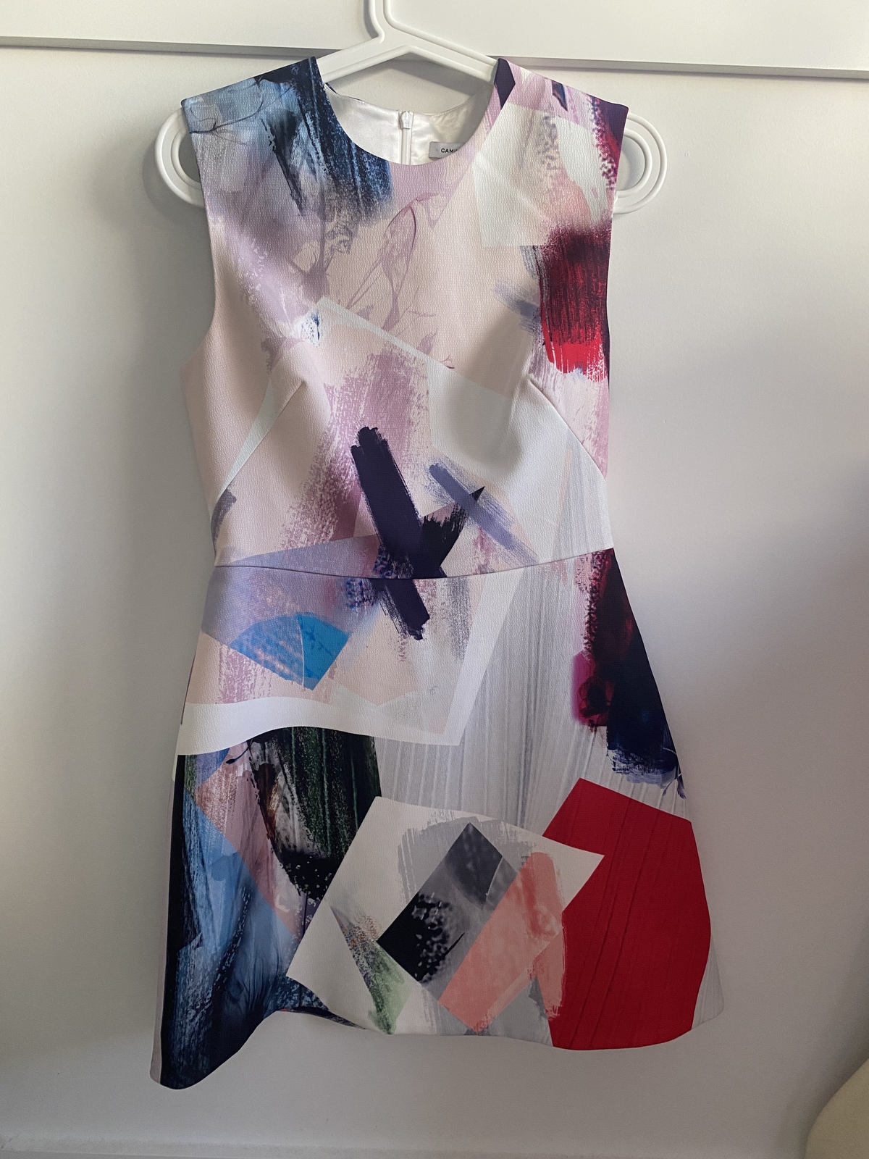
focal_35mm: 26
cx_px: 434
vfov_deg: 67.3
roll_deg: -2.8
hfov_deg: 53.1
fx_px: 870
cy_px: 580
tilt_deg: -11.7
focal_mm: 4.25
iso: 125
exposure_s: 1/87
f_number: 1.8
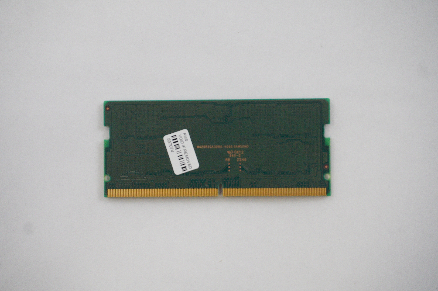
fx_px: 565
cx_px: 219
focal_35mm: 46
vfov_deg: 28.9
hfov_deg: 42.4
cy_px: 146
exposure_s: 1/250
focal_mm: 31
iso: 3200
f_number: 5.6
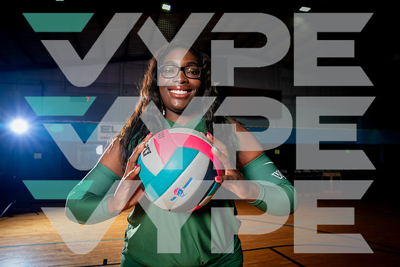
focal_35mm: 24
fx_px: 271
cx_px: 200
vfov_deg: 52.5
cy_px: 134
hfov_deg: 72.9
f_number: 5
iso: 250
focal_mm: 24
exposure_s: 1/200
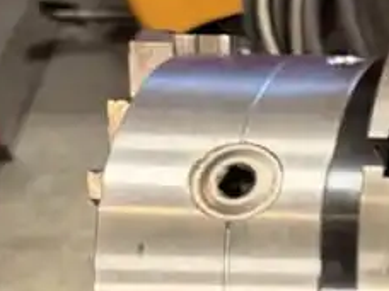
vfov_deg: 10.6
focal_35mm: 135
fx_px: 1517
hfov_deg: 11.9
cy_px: 431
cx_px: 920
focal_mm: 6.8
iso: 200
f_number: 1.8
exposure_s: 1/60
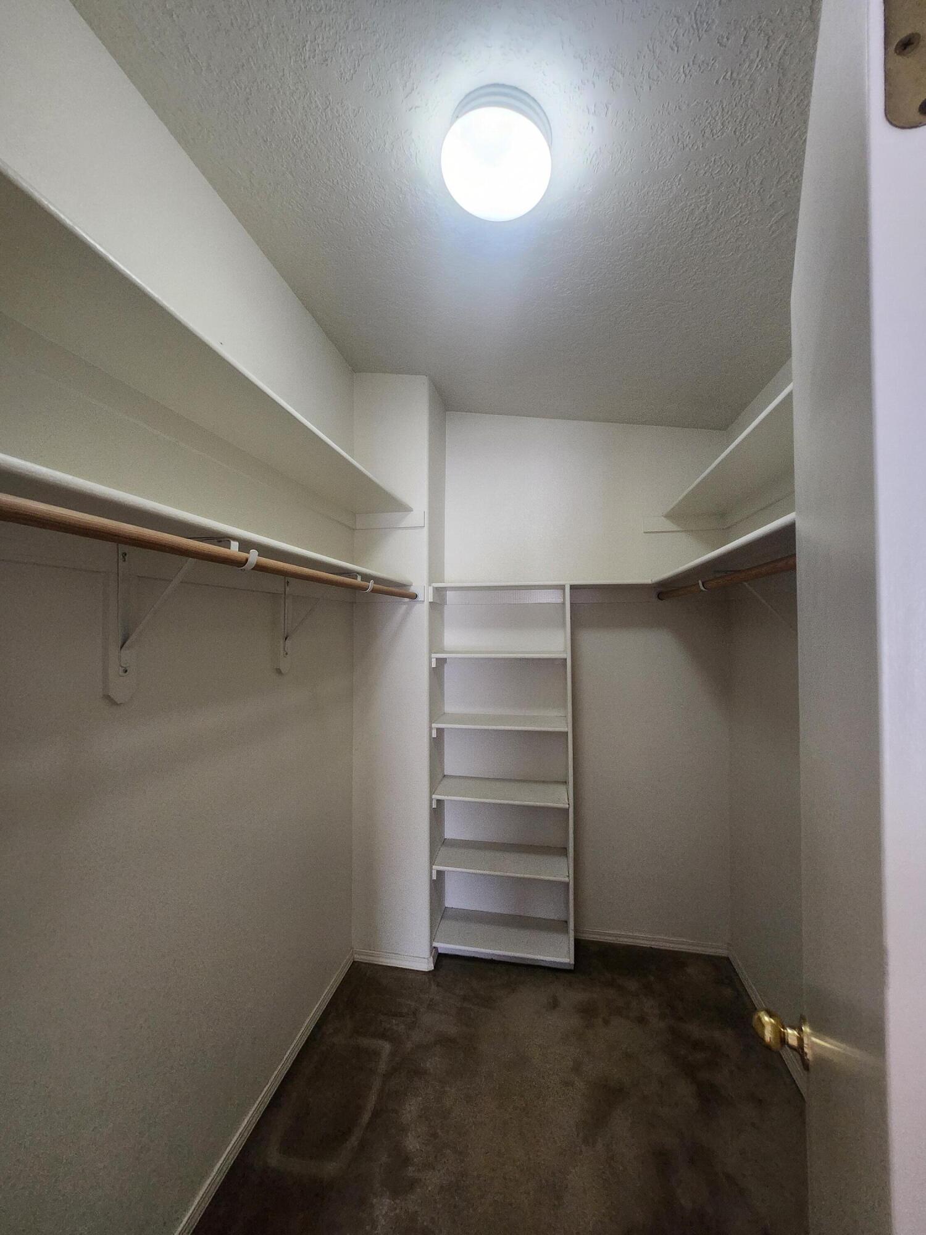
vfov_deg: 106.2
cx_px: 463
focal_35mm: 13
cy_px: 618
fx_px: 464
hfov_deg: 89.9
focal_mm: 1.74
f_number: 2.2
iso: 160
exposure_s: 1/60
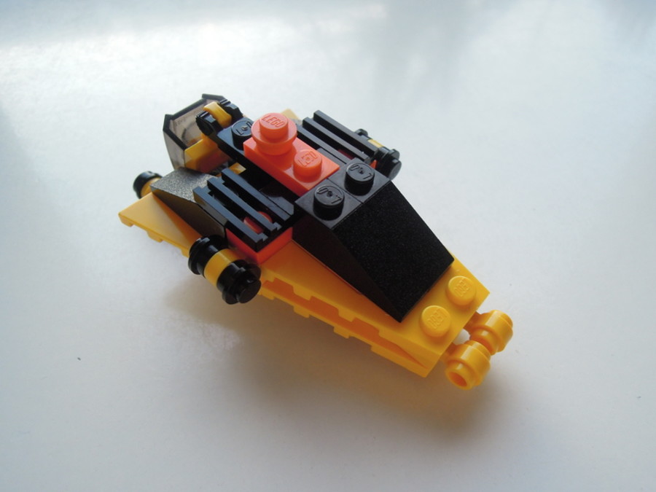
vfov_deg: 56.8
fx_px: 455
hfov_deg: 71.6
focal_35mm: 24
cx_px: 328
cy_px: 246
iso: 250
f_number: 2.8
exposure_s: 1/30
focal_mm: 4.3
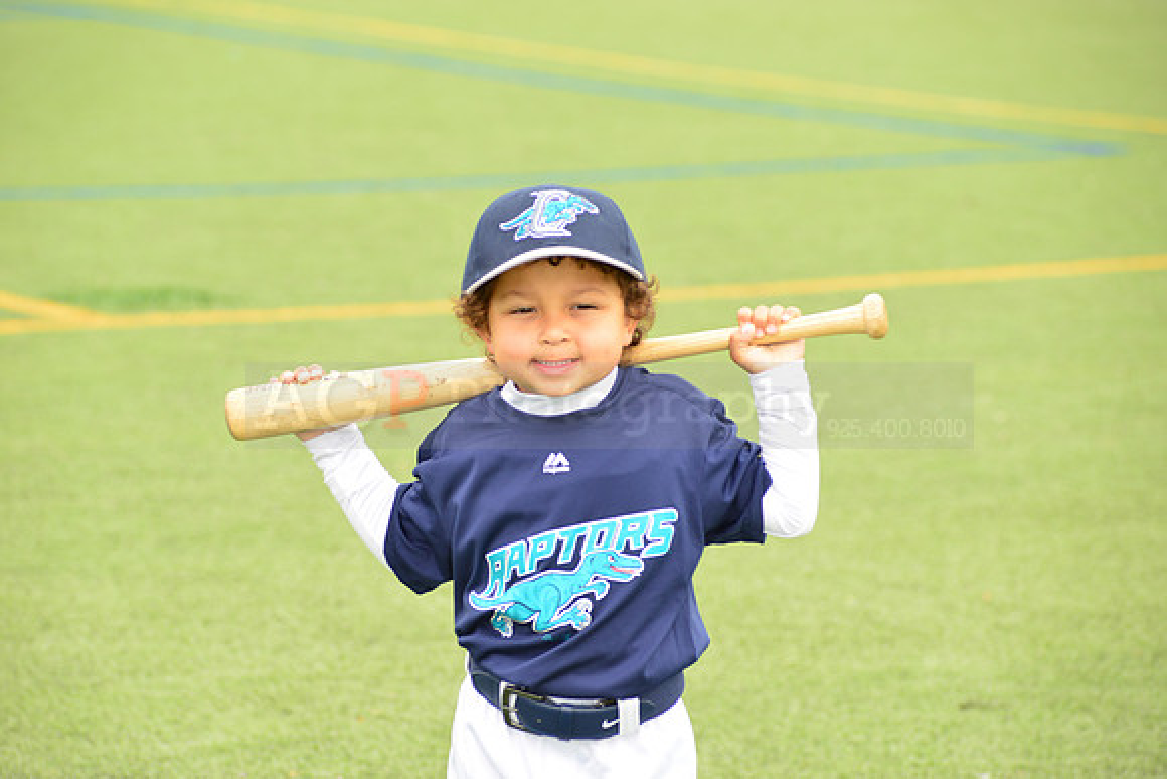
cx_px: 584
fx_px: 5512
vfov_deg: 8.1
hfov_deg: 12.1
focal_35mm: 170
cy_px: 390
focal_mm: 170
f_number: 8
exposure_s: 1/200
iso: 250
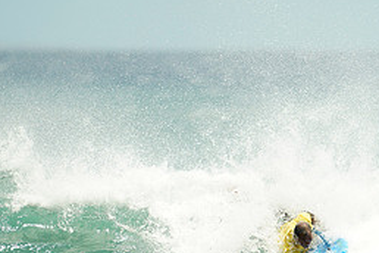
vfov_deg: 1.5
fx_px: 9474
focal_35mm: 900
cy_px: 264
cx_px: 316
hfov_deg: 2.3
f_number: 2.8
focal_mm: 400
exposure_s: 1/1600
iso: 250
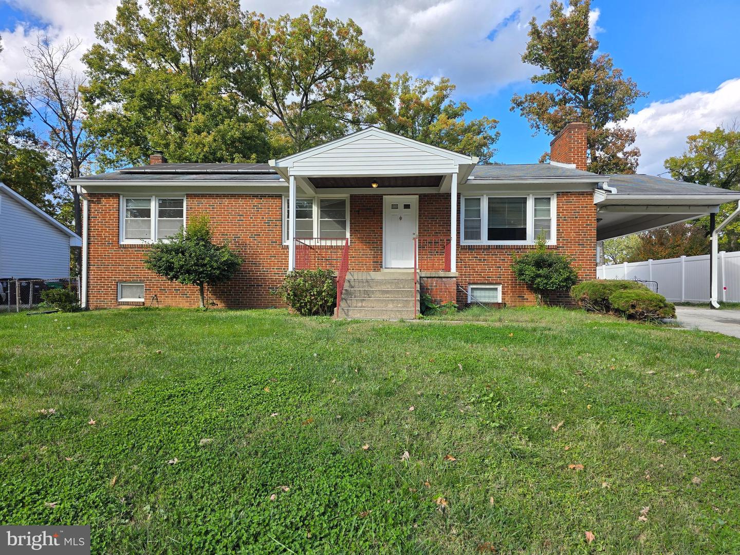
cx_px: 370
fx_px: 492
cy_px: 278
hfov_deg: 73.9
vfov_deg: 58.9
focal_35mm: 23
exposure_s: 1/330
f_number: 1.7
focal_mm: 6.3
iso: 12
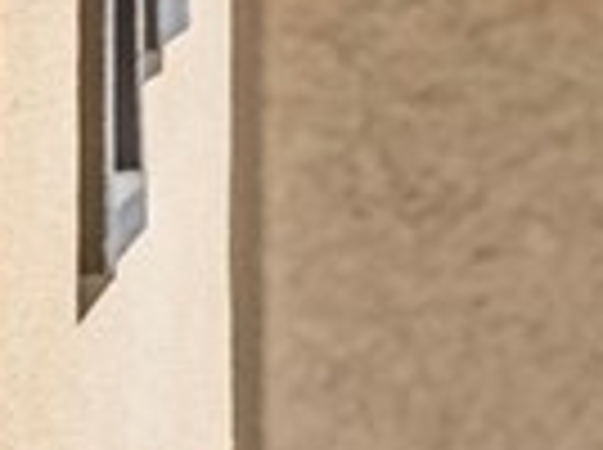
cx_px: 1843
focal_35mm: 327
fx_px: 5686
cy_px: -232
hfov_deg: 5.7
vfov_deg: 4.5
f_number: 2.8
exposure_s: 1/8000
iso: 400
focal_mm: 28
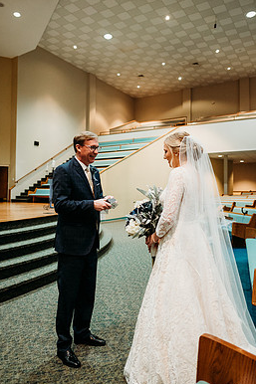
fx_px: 299
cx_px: 128
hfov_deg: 46.4
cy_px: 183
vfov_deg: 65.5
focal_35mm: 28
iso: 2000
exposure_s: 1/125
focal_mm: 24
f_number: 1.8
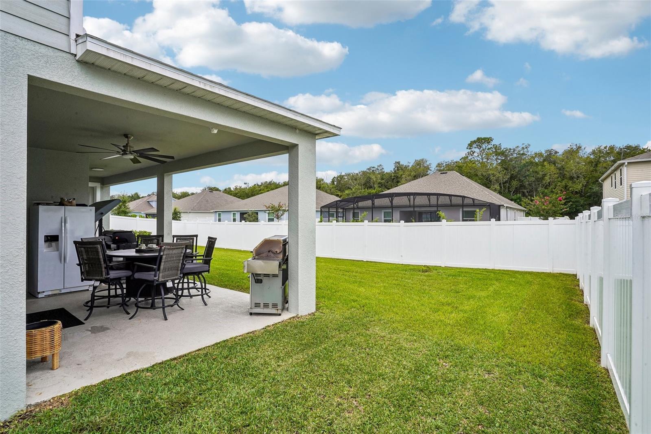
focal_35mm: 17
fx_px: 307
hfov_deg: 93.3
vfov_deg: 70.4
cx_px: 326
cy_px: 217
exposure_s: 1/30
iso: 100
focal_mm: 17
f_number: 20
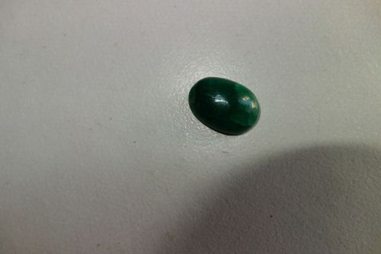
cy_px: 127
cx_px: 190
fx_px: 296
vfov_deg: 46.4
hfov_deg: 65.5
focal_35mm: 28
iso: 125
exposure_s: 1/30
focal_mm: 10.4
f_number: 1.8
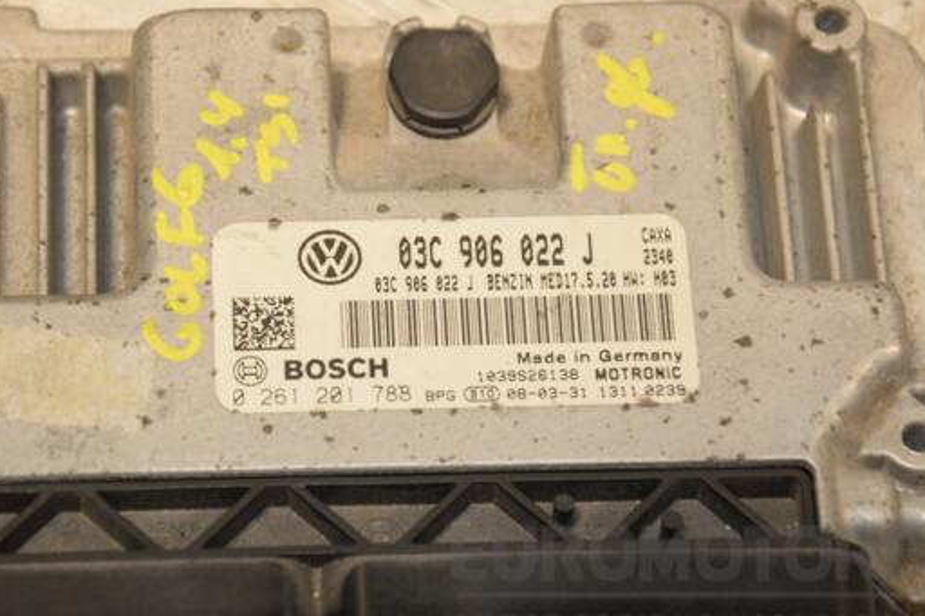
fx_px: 4741
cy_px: 313
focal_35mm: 185
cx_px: 417
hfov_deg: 11.1
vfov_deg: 7.4
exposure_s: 1/200
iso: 800
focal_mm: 105
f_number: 6.3
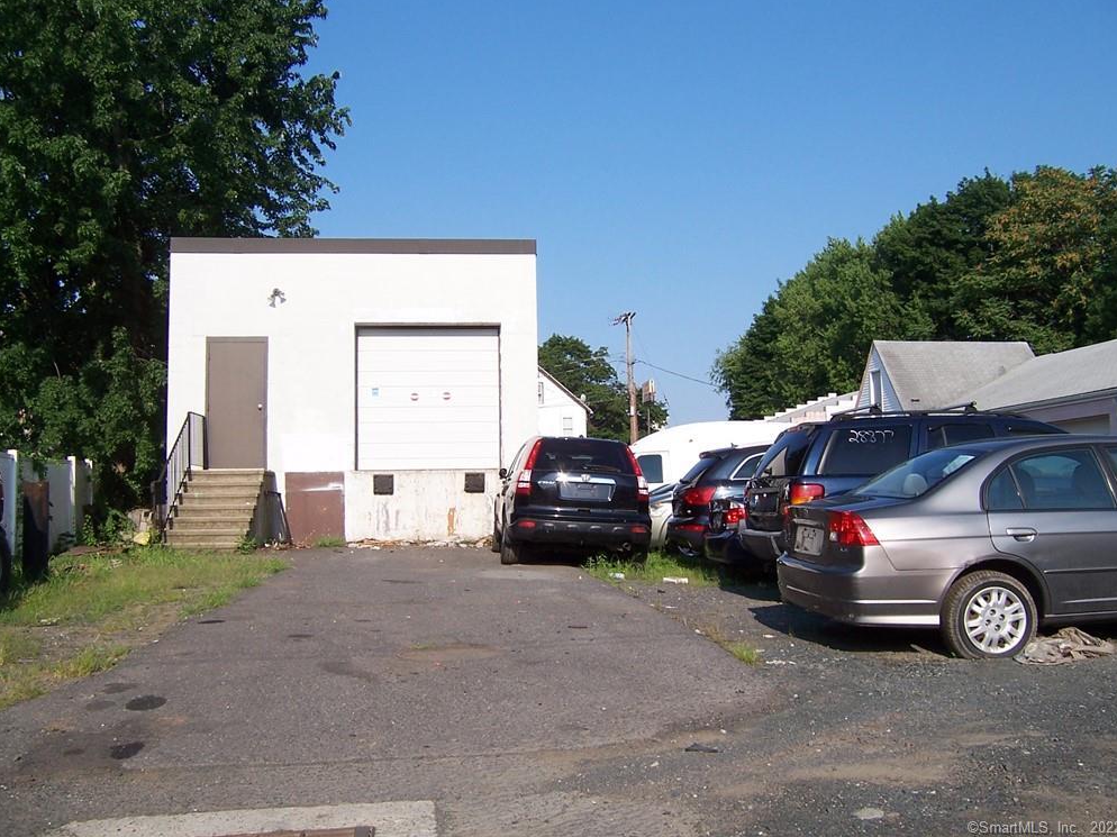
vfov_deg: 41.8
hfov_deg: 54.0
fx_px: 1097
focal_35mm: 34
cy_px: 407
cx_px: 554
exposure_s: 1/1000
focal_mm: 5.5
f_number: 3.4
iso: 80
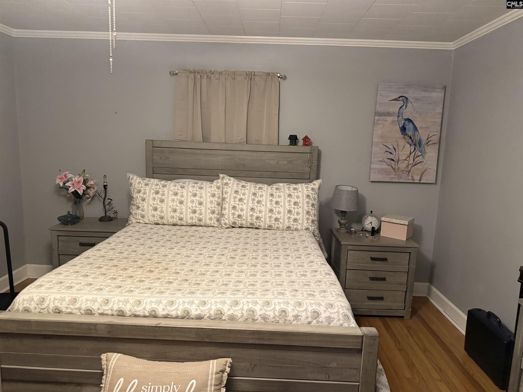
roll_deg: -1.9
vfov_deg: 56.8
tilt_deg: -7.6
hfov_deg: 71.6
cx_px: 262
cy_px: 196
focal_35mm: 24
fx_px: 363
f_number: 1.78
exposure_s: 1/53
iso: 800
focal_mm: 6.76
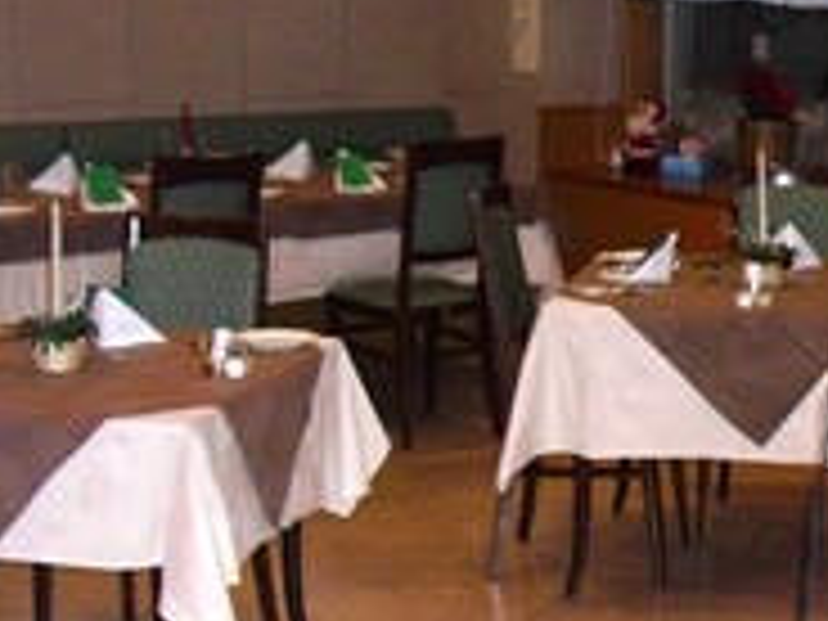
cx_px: 868
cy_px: 430
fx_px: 2344
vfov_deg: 15.1
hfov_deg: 19.3
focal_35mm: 98
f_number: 3.1
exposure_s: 1/60
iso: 400
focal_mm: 6.3
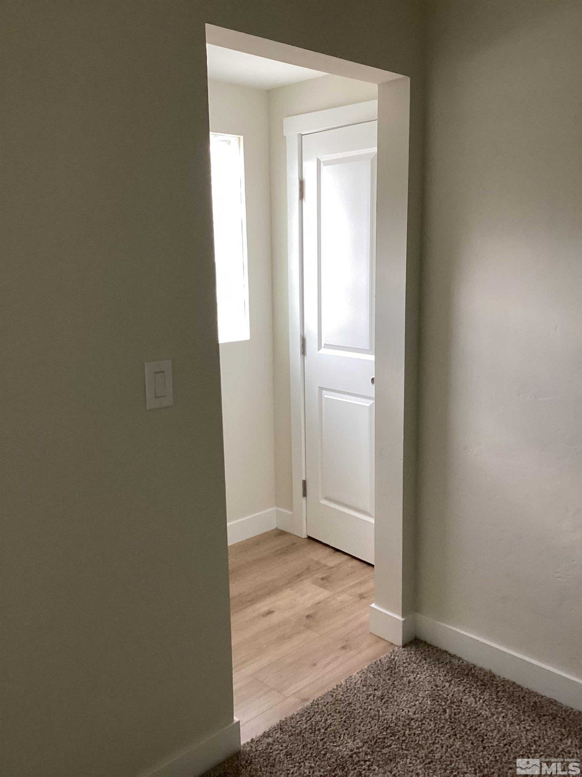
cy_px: 388
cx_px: 291
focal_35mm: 31
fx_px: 695
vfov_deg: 58.4
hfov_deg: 45.4
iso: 160
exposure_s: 1/60
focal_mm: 3.3
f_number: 2.4
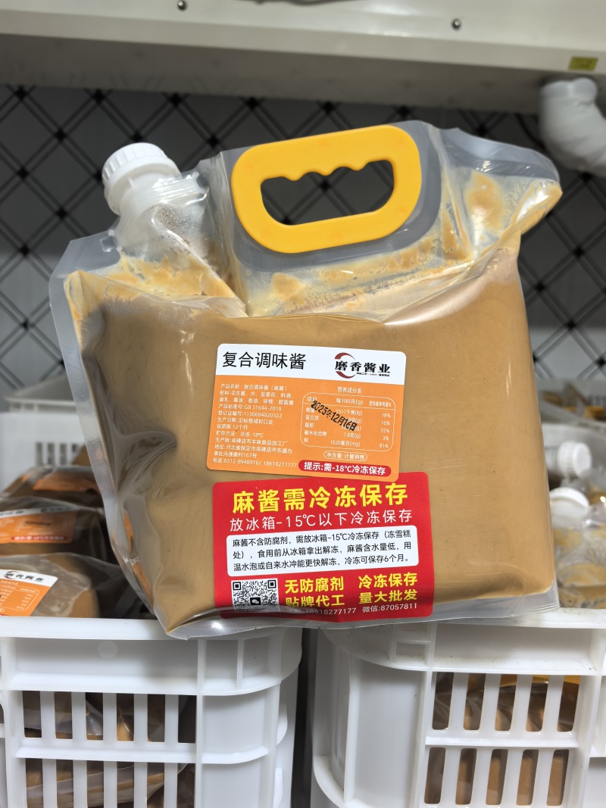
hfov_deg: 51.3
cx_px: 303
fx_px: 630
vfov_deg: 65.3
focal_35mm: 27
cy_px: 404
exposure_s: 1/791
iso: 4000
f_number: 2
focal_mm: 6.98
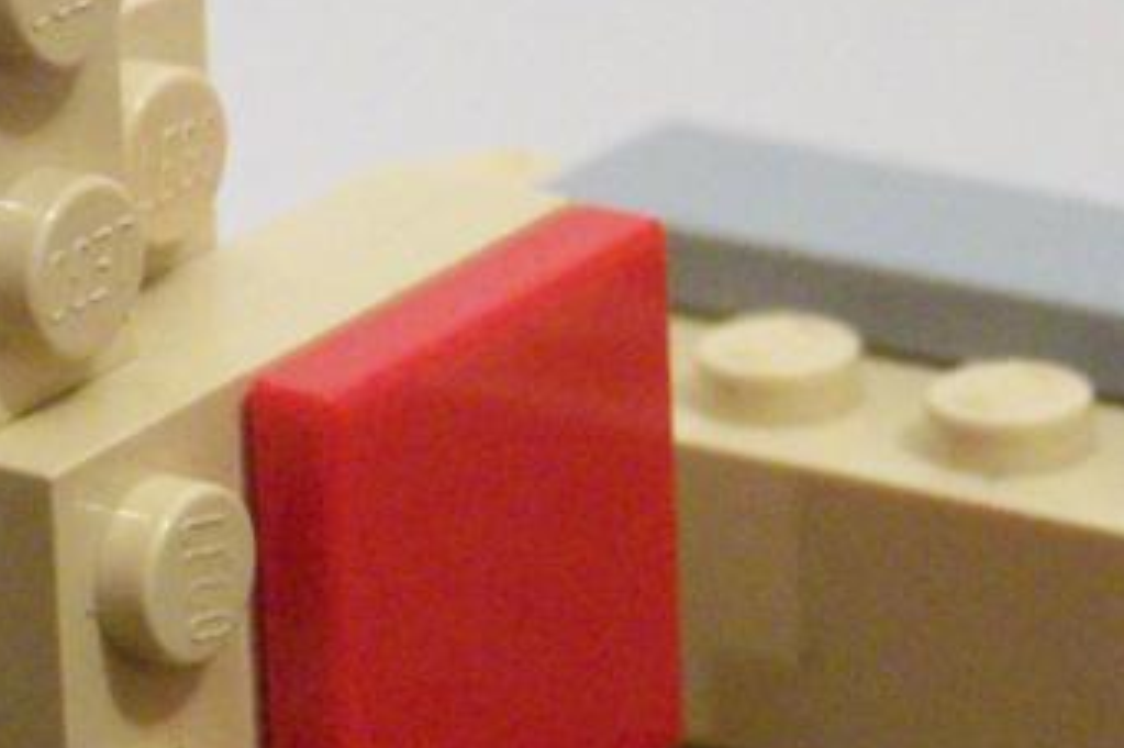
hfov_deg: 7.0
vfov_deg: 4.7
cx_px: -125
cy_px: 409
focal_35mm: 294
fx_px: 9174
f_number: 3.2
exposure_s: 1/10
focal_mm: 15.6
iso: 400
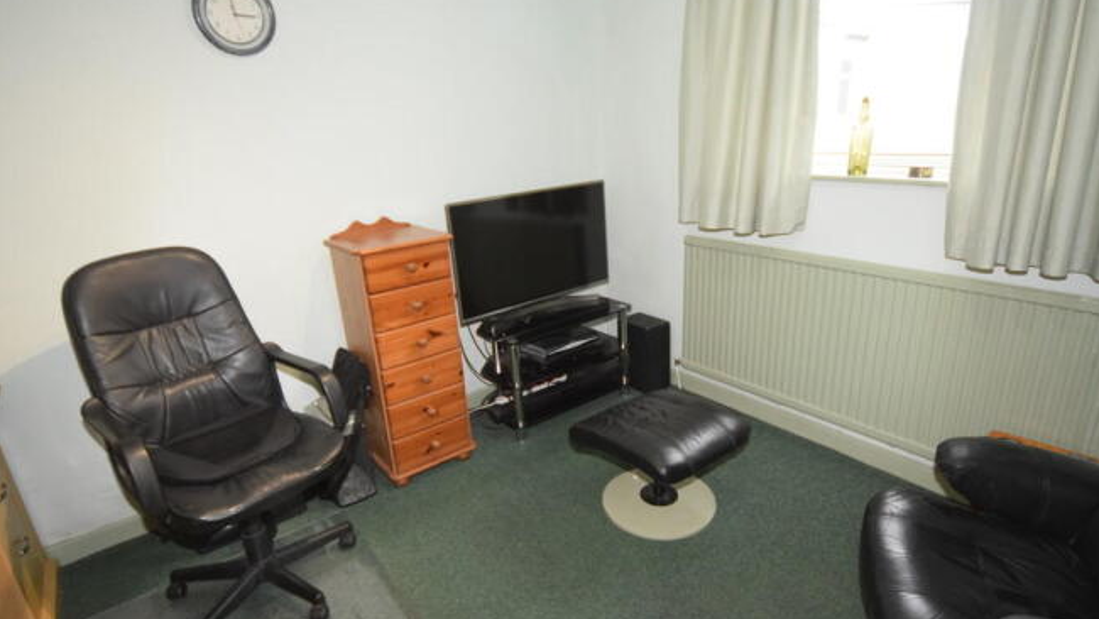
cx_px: 550
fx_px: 554
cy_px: 319
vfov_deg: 58.4
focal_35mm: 19
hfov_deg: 89.6
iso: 2200
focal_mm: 12
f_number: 4.5
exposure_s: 1/60
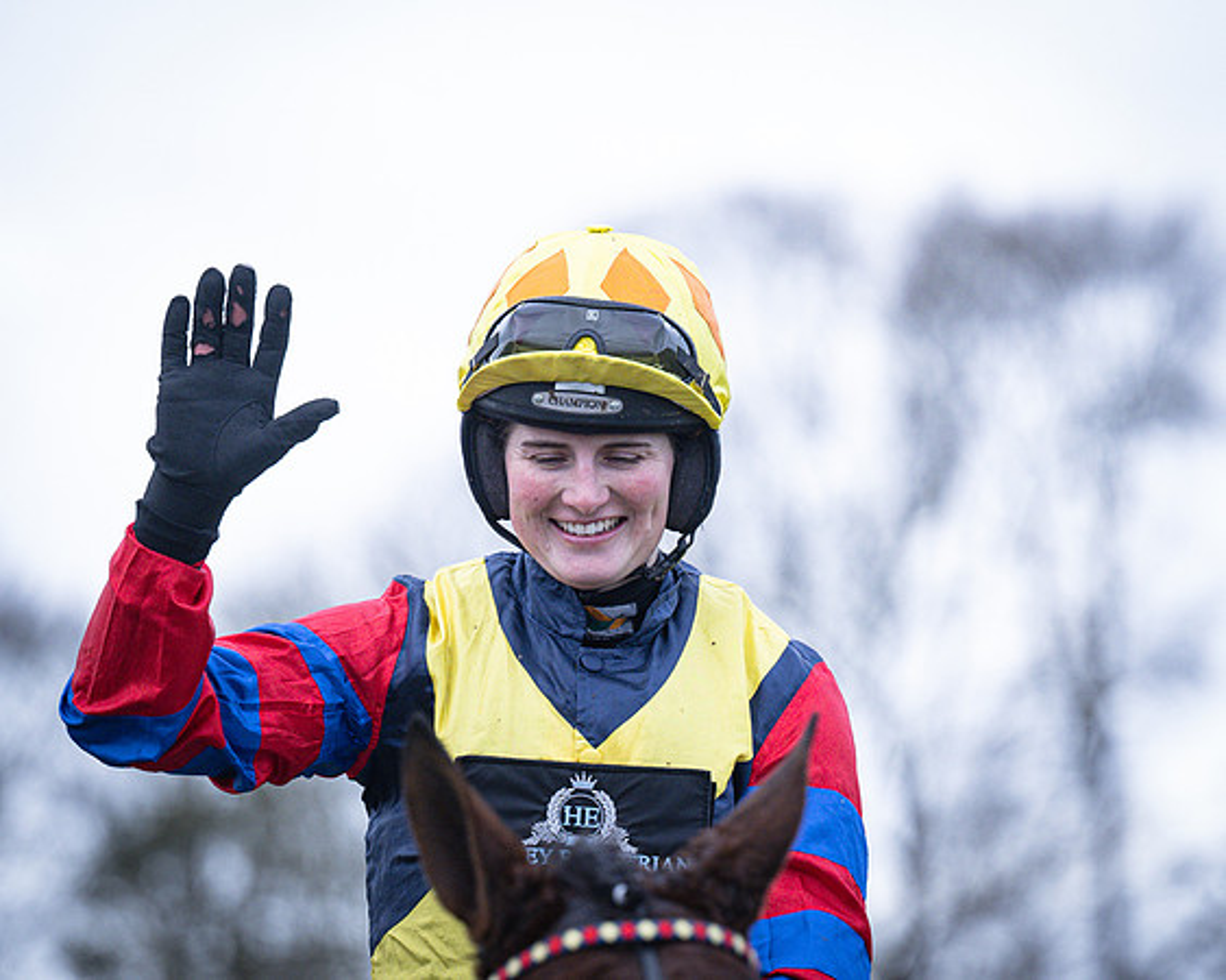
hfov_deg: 7.3
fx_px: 9588
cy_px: 411
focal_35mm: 264
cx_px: 756
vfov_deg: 5.9
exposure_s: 1/2000
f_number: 2.8
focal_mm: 135
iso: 800
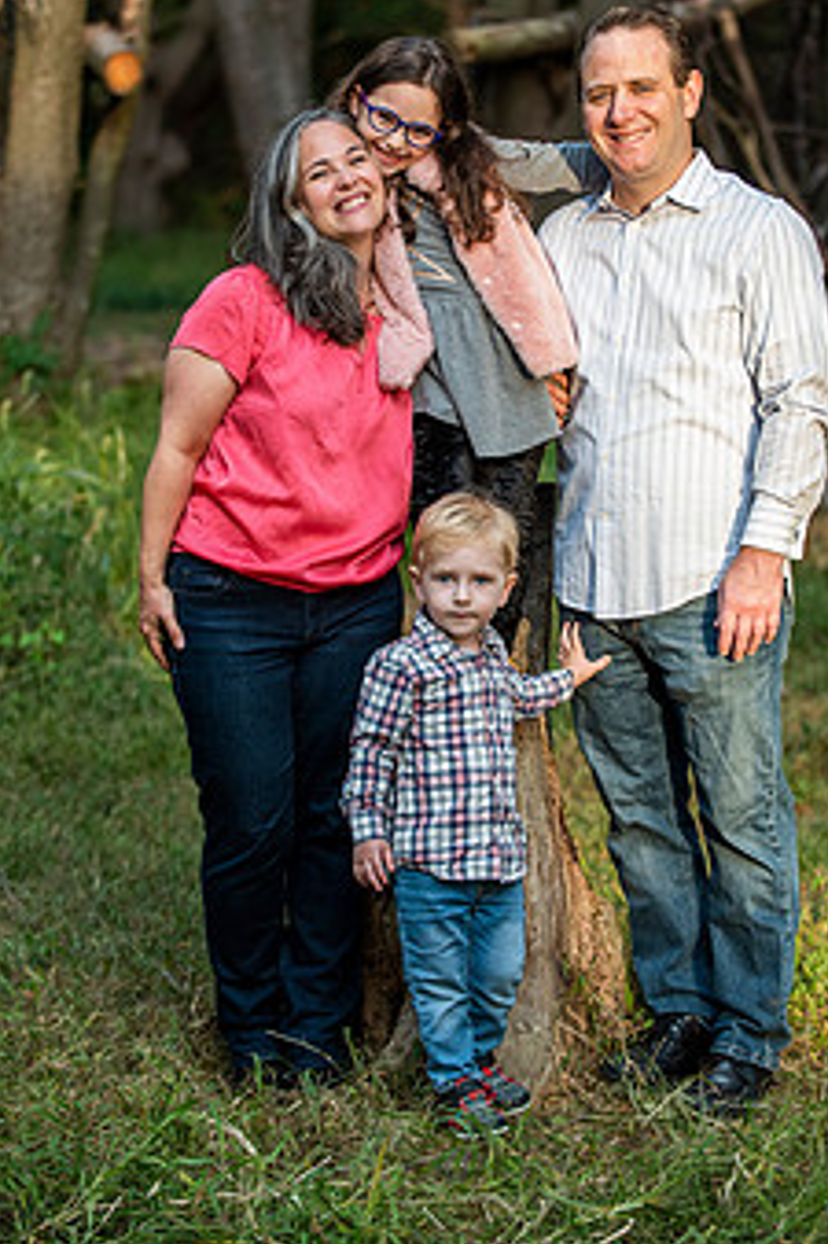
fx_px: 4144
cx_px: 449
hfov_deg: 11.4
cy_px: 456
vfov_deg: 17.0
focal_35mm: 120
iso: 800
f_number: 3.2
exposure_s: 1/640
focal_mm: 90
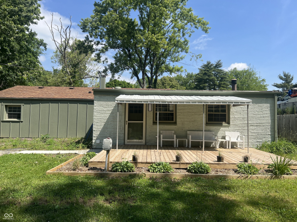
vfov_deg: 53.0
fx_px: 223
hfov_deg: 67.3
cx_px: 148
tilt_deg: +1.4
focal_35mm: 26
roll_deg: -0.2
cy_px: 111
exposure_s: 1/3704
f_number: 1.5
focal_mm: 5.7
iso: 50
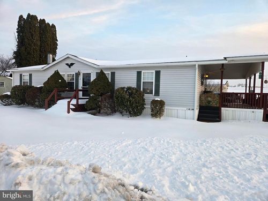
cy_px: 100
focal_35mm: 23
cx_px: 134
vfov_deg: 58.9
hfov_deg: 73.9
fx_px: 178
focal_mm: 5.4
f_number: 1.8
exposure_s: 1/180
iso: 50
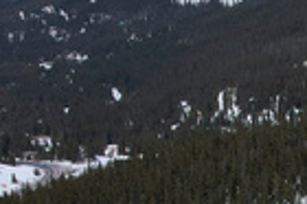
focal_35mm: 161
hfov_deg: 12.4
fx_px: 1371
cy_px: 382
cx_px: 408
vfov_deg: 8.2
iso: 100
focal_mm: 8.4
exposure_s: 1/6400
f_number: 2.8
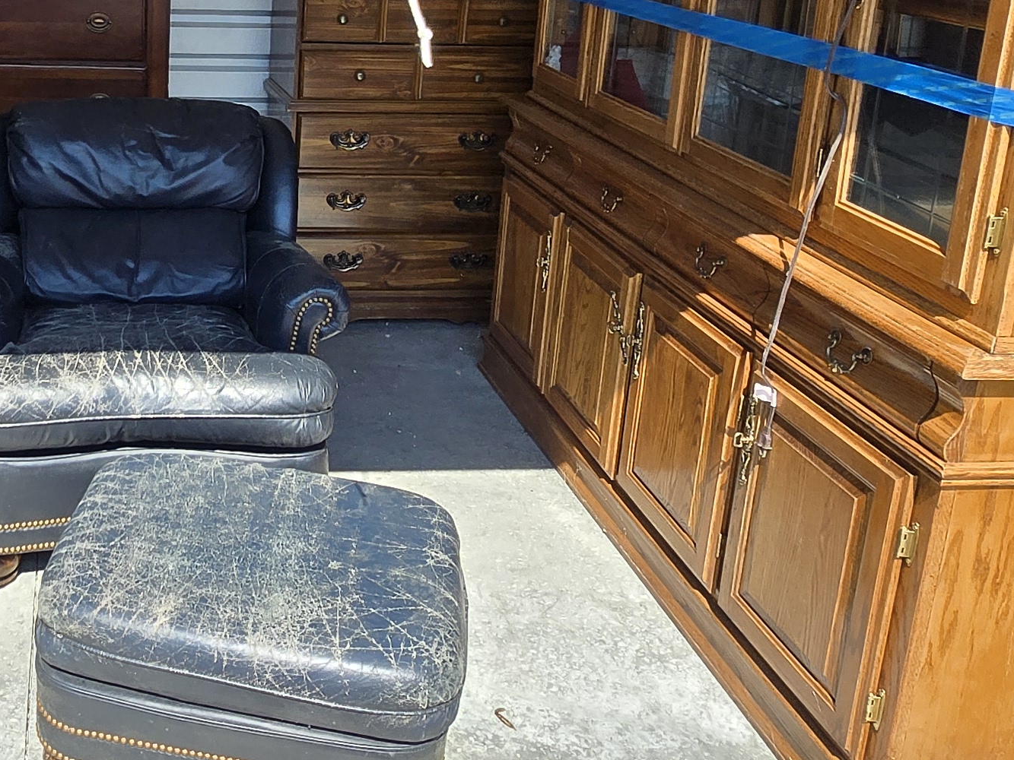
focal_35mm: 39
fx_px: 1143
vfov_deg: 35.4
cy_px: 131
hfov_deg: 44.7
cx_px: 156
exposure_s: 1/593
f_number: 2.2
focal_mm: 1.7
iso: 25
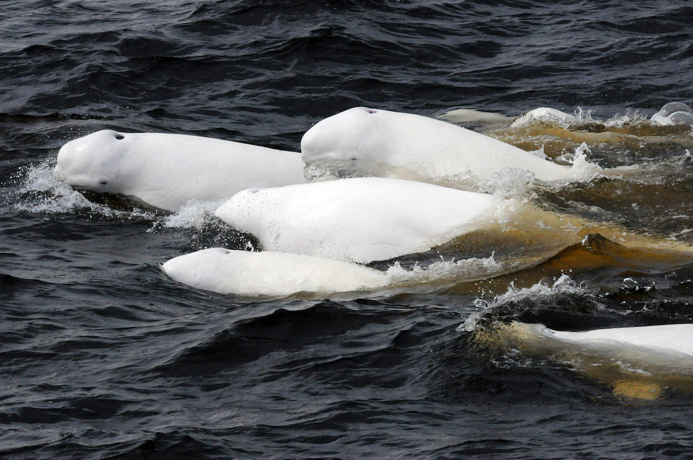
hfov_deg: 5.1
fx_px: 7787
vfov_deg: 3.4
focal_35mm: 405
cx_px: 346
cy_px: 230
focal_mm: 270
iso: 1250
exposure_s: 1/1000
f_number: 16
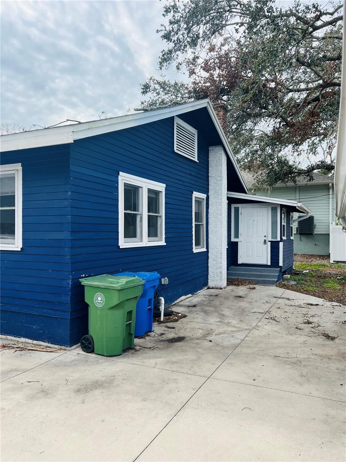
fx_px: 347
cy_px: 231
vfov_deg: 67.3
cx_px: 173
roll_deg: -0.4
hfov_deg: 53.1
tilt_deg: -0.7
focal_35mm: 26
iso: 50
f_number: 1.5
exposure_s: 1/1934
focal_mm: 5.7
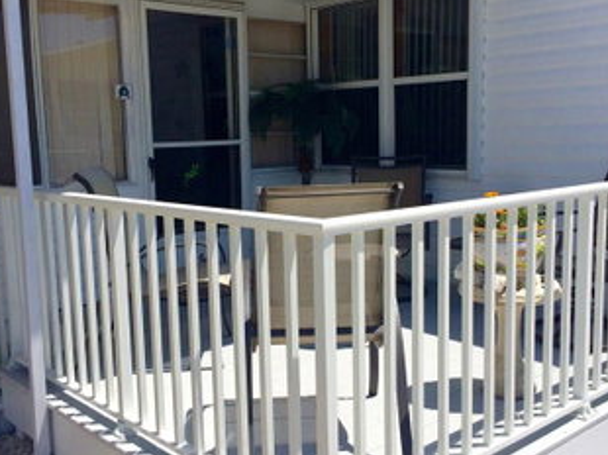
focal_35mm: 40
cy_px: 235
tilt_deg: -8.2
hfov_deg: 46.8
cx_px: 327
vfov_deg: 35.9
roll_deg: +0.0
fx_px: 702
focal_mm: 4.15
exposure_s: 1/3731
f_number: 2.2
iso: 32
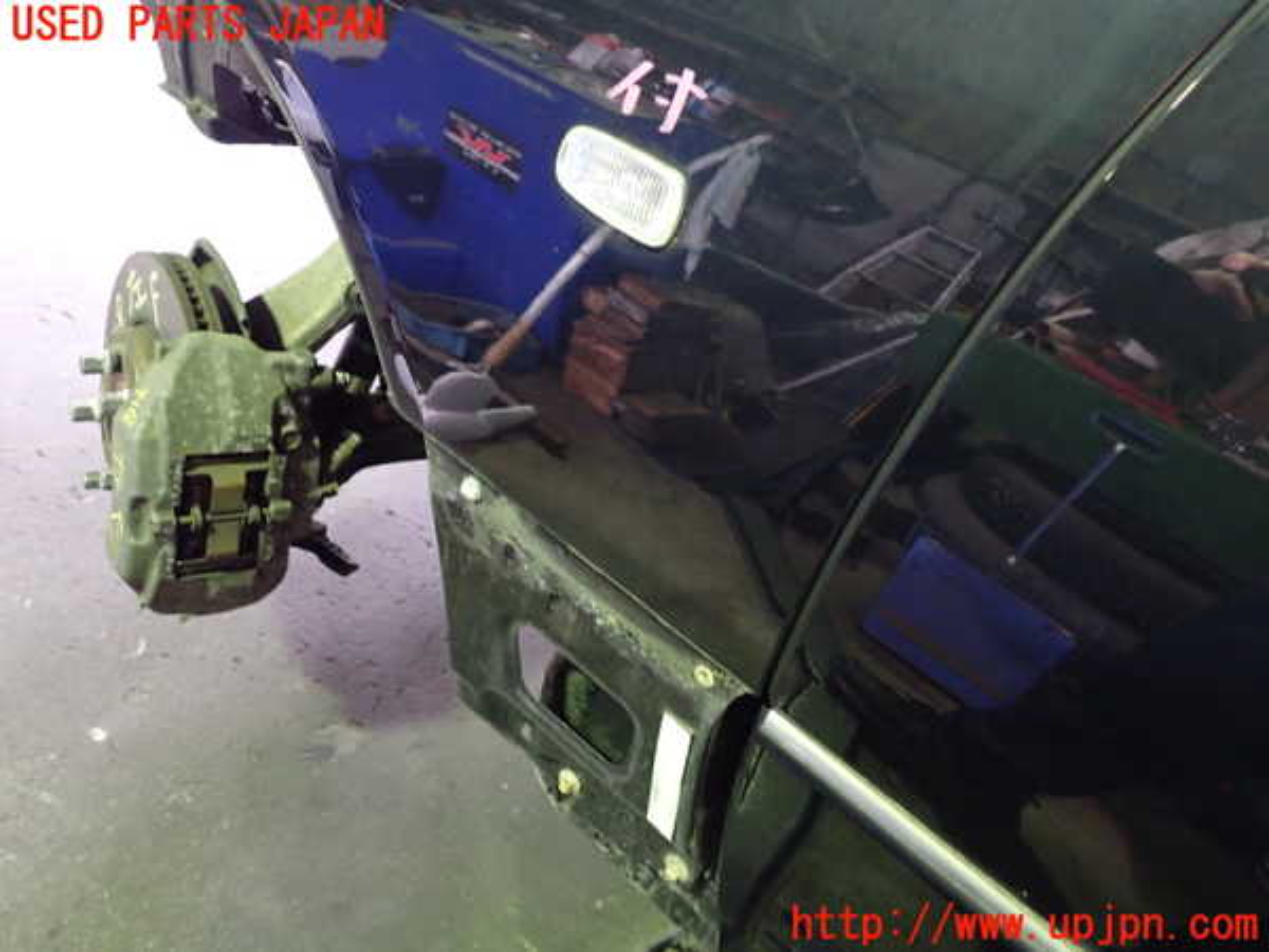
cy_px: 476
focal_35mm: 30
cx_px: 634
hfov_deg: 60.0
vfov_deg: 46.8
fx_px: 1100
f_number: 2.3
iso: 800
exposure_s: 1/13
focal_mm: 5.4
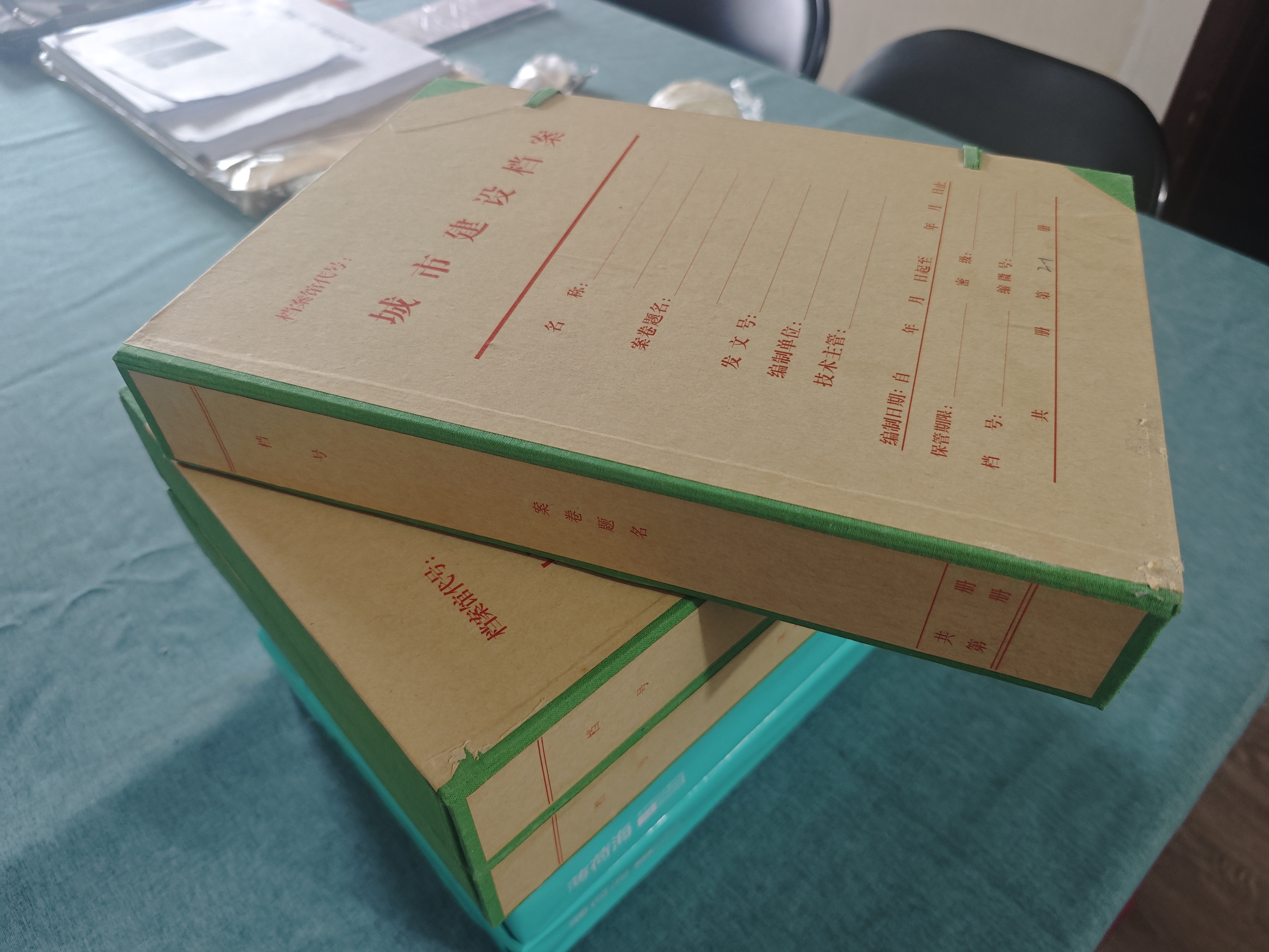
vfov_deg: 58.9
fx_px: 843
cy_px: 476
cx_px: 634
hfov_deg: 73.9
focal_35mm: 23
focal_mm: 6.55
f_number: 1.6
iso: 400
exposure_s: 1/50
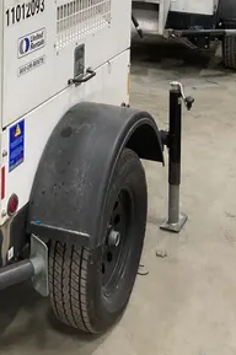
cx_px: 7
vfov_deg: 25.3
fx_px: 729
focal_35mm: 74
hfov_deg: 18.0
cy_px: -41
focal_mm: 3.99
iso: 100
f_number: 1.8
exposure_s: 1/60
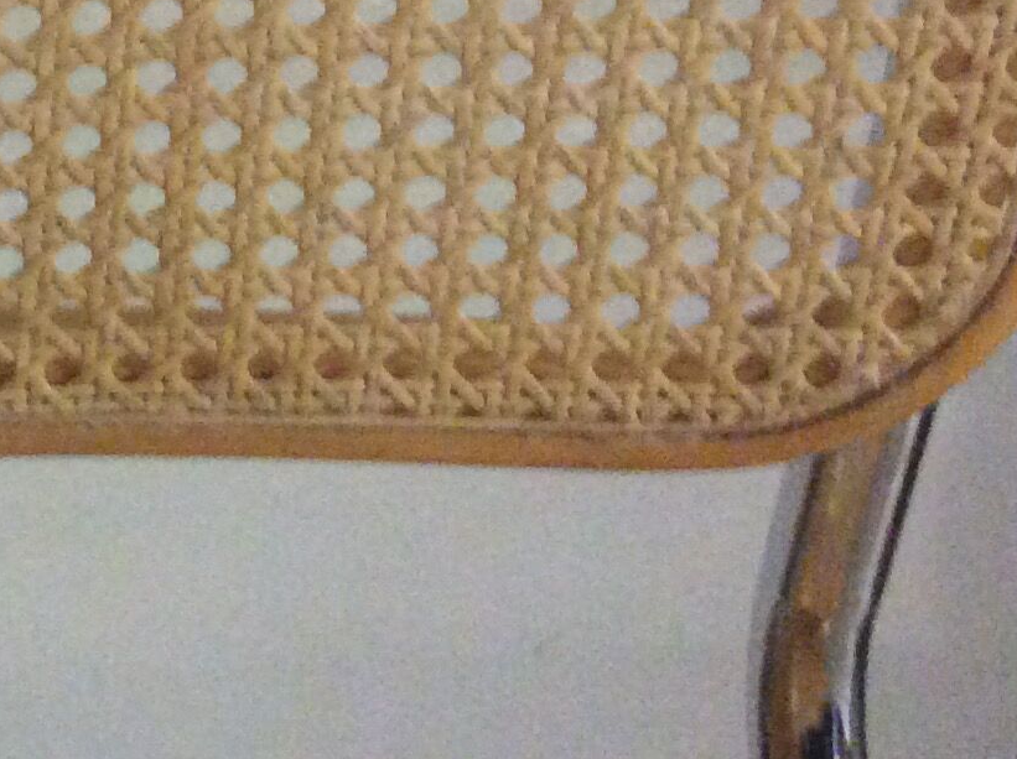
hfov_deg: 18.3
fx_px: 2963
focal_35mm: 101
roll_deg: -0.9
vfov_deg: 13.9
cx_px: -261
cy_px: -280
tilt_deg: -31.5
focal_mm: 3.3
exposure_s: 1/20
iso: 320
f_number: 2.4
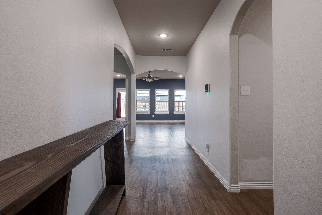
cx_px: 161
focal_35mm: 18
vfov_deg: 67.4
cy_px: 108
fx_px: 161
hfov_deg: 90.0
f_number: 7.1
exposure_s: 1/8
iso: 320
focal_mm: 12
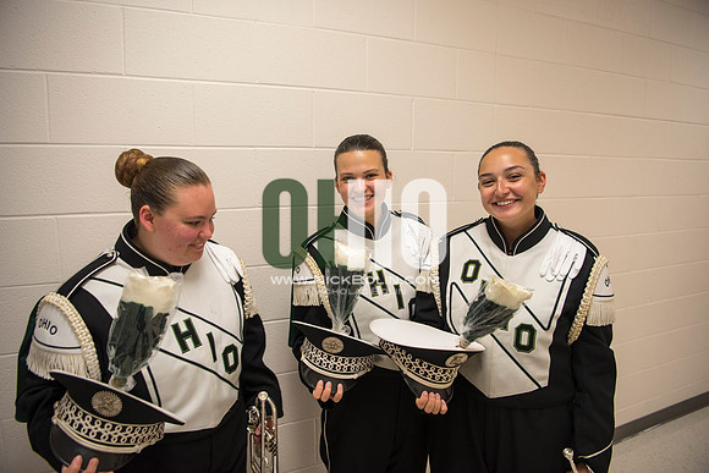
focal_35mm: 24
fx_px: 473
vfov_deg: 53.2
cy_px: 236
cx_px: 354
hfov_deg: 73.7
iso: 400
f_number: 3.2
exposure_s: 1/100
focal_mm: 24
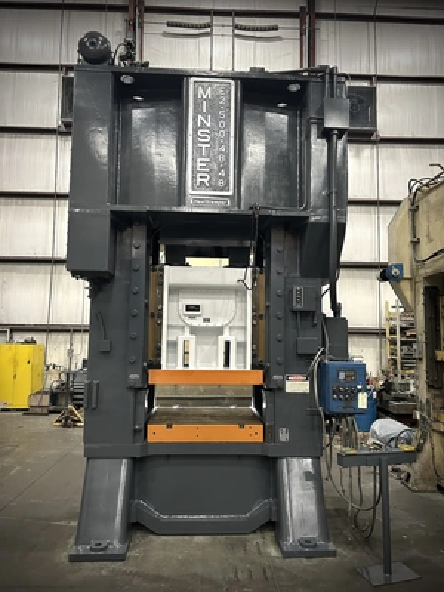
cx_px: 222
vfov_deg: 67.3
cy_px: 296
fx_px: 445
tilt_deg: +5.9
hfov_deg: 53.1
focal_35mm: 26
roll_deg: +0.4
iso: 400
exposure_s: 1/60
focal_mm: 5.7
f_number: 1.5
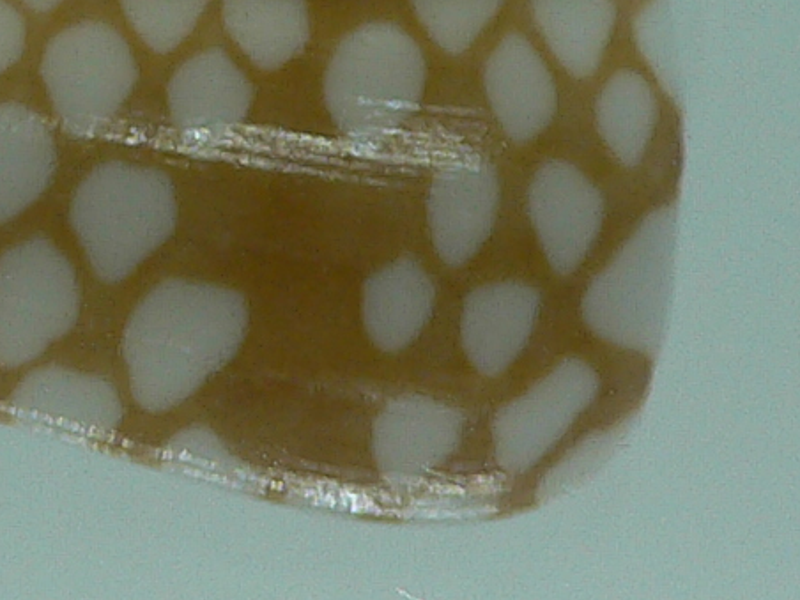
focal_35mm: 156
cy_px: -324
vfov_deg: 9.2
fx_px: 3605
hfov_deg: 12.6
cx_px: 74
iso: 80
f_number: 2.8
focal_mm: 4.6
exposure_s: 1/60
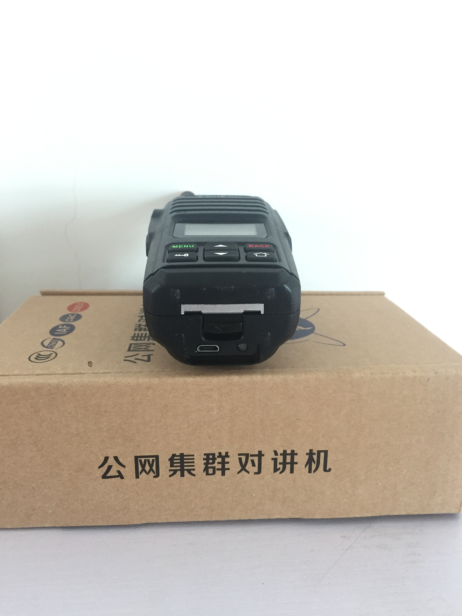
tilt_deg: -17.1
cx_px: 231
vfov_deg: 61.7
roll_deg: -0.4
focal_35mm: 29
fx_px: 516
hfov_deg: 48.2
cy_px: 308
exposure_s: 1/33
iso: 250
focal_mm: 4.15
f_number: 2.2
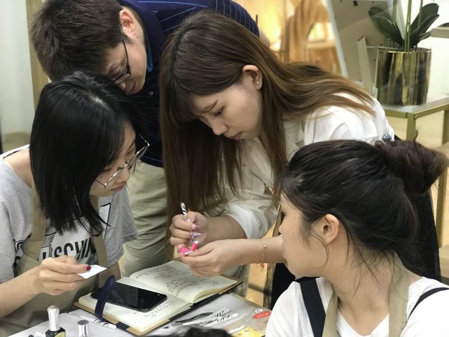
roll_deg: -0.2
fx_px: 739
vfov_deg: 25.7
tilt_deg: -17.0
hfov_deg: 33.8
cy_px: 168
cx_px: 224
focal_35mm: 57
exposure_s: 1/50
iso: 320
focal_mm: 6.6
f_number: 2.8
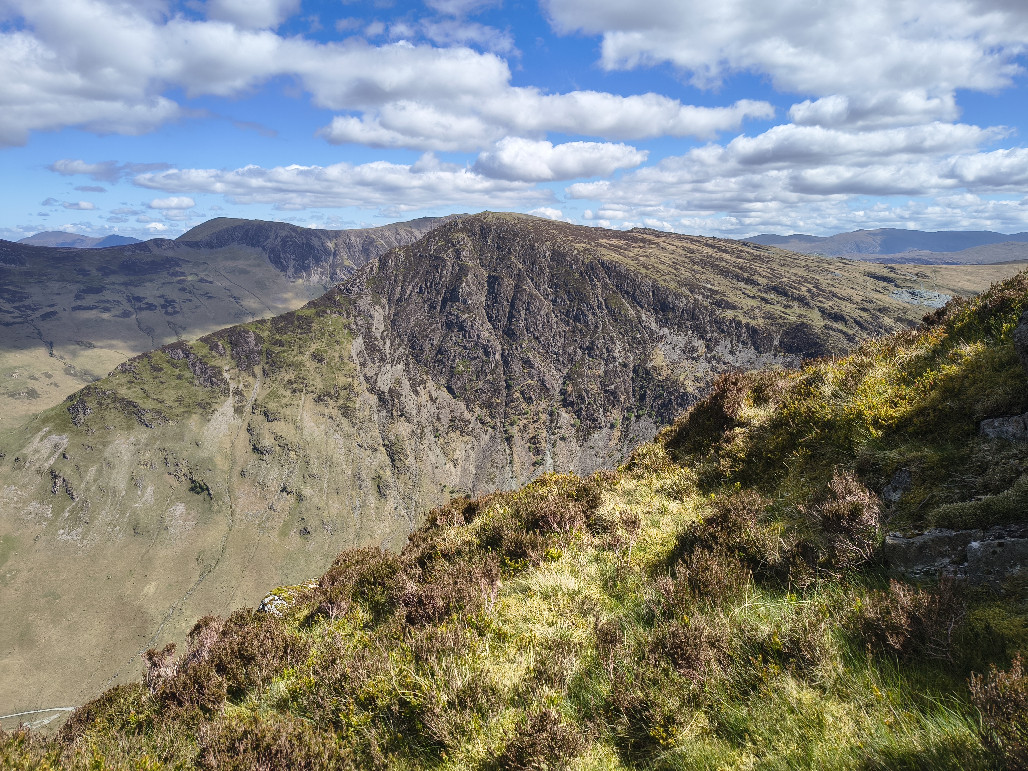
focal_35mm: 24
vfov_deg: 56.8
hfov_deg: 71.6
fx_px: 713
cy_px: 386
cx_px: 514
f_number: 1.8
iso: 102
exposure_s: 1/2040
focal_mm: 5.56
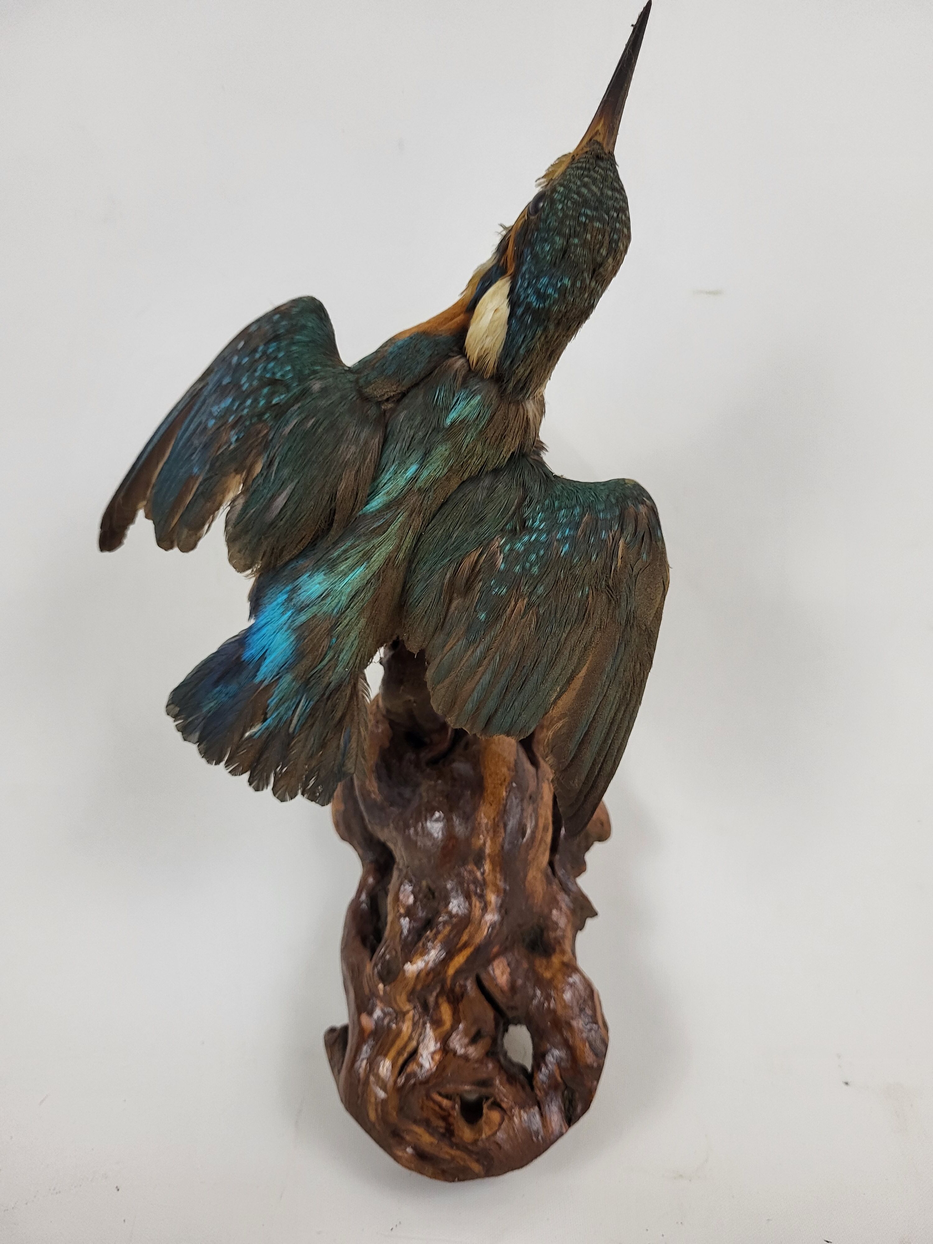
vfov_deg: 67.3
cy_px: 622
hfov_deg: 53.1
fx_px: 934
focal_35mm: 26
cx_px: 466
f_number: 1.8
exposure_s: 1/100
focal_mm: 5.4
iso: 250
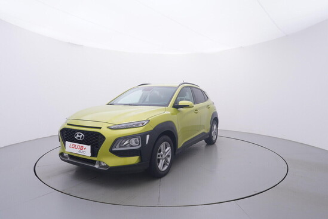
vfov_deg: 56.2
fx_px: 205
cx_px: 164
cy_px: 110
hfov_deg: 77.3
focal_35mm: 22
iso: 200
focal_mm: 15
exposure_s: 1/80
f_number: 5
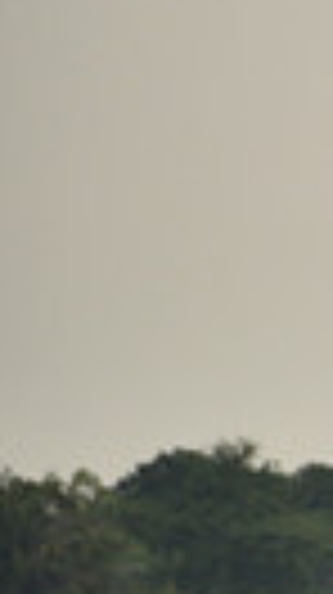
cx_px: 1300
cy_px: 515
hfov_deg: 0.7
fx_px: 29068
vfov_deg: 1.2
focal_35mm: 1847
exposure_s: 1/1250
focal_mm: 400
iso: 320
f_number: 4.5
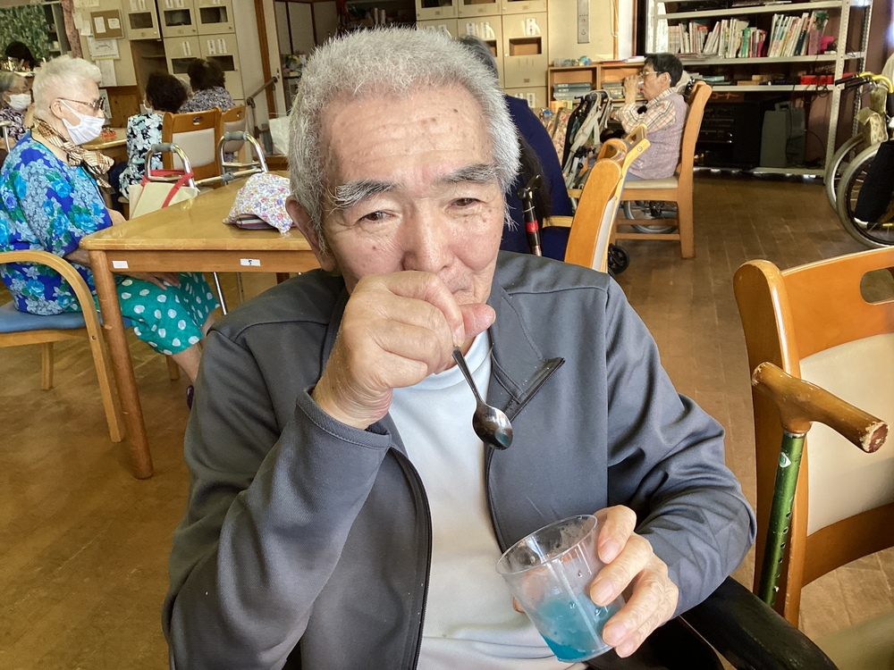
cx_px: 447
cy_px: 335
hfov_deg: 58.4
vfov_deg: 45.4
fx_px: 801
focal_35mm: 31
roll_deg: +3.2
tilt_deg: -18.9
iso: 64
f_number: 2.4
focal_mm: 3.3
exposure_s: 1/60
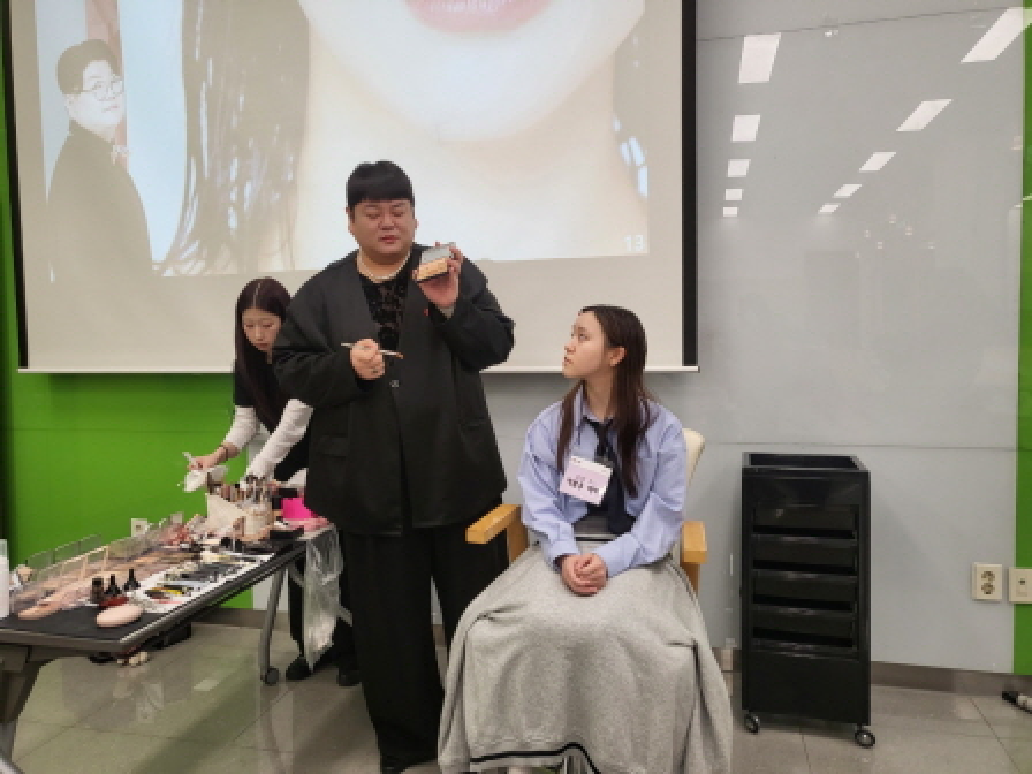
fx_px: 775
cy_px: 387
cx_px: 516
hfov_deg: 67.3
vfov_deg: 53.1
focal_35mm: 26
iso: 80
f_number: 1.8
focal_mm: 4.25
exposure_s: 1/120
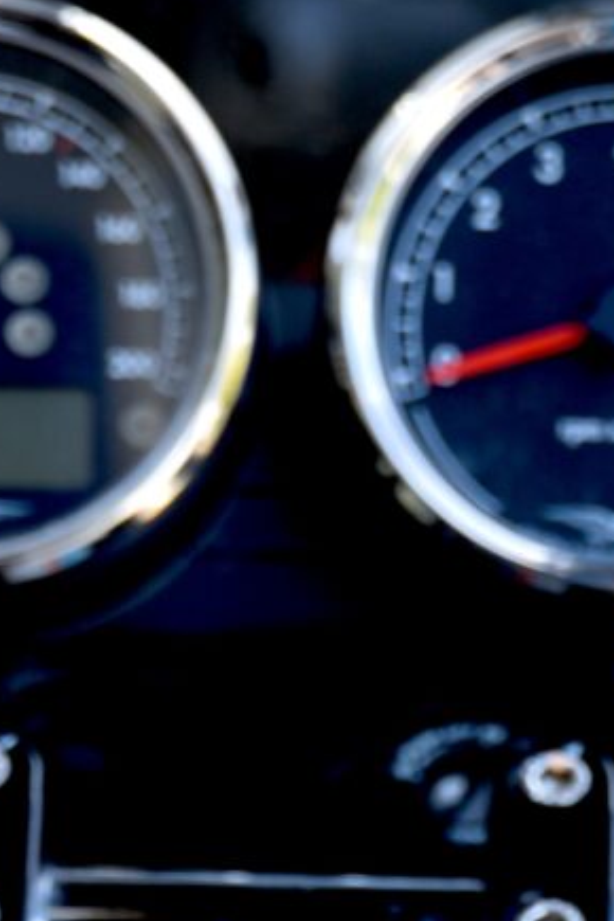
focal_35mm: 306
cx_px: 321
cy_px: 2498
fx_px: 7828
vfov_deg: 6.3
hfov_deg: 4.5
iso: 100
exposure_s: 1/60
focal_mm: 52
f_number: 4
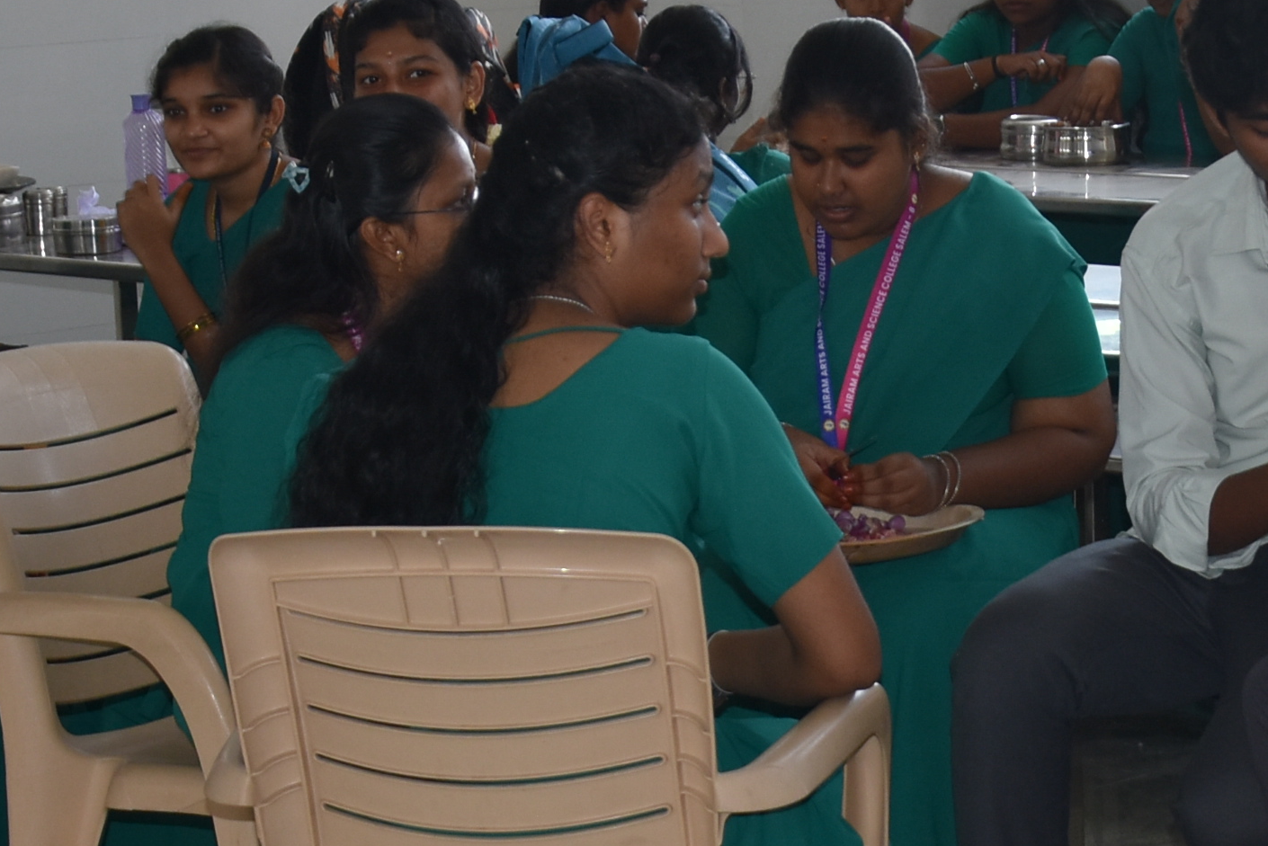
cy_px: 285
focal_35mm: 120
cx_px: 747
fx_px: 4213
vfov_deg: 11.5
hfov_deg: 17.1
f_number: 4
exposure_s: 1/125
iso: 280
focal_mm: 25
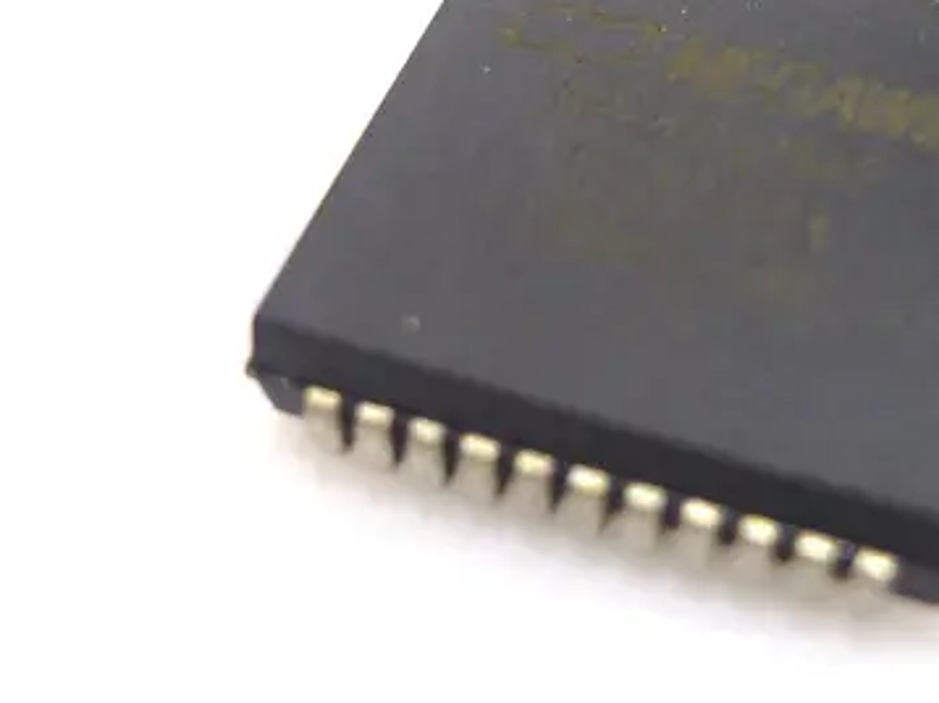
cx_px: 669
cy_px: 168
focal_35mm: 59
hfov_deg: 32.3
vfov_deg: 24.5
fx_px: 1599
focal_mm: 5.5
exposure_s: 1/50
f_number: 2.8
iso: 80
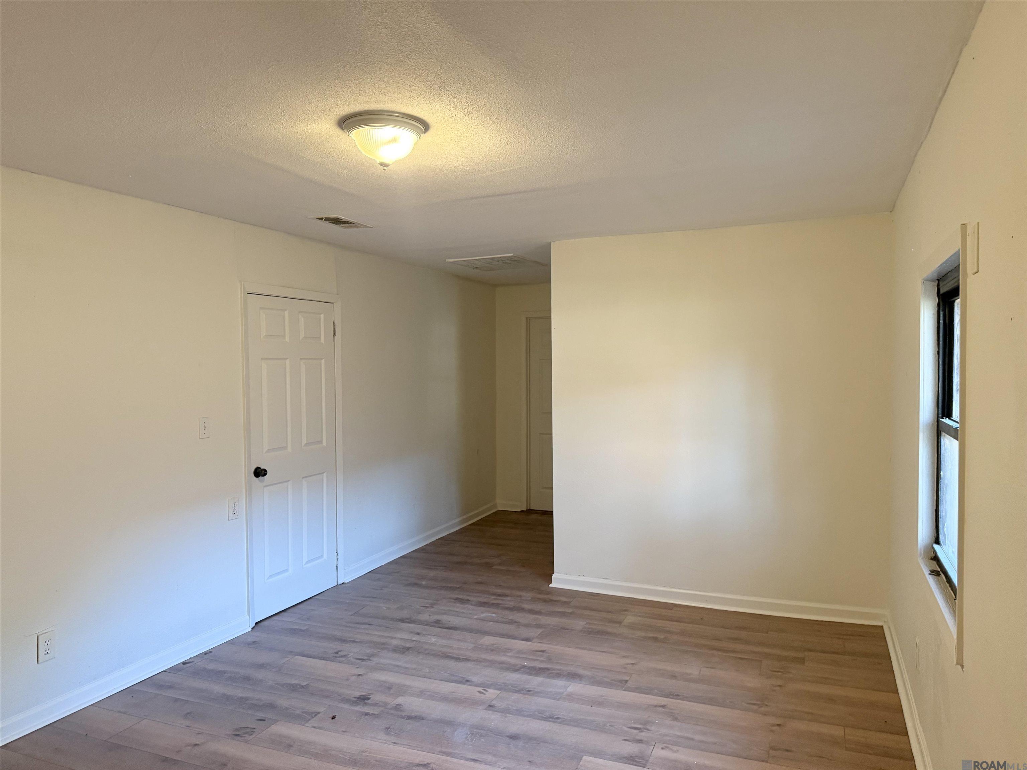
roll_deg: +0.8
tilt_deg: -0.9
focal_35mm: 24
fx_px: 712
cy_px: 385
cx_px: 514
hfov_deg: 71.6
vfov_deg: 56.8
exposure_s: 1/60
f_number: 1.78
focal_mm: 6.76
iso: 400
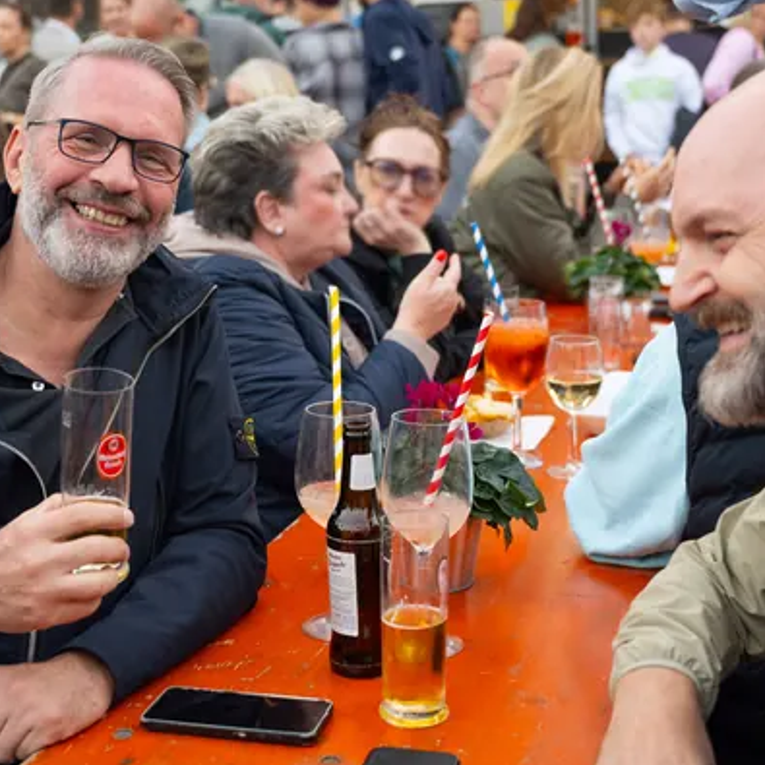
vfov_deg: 41.3
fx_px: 1016
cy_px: 383
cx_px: 325
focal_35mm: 41
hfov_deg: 41.1
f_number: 2.8
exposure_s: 1/160
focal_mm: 31.5
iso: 500
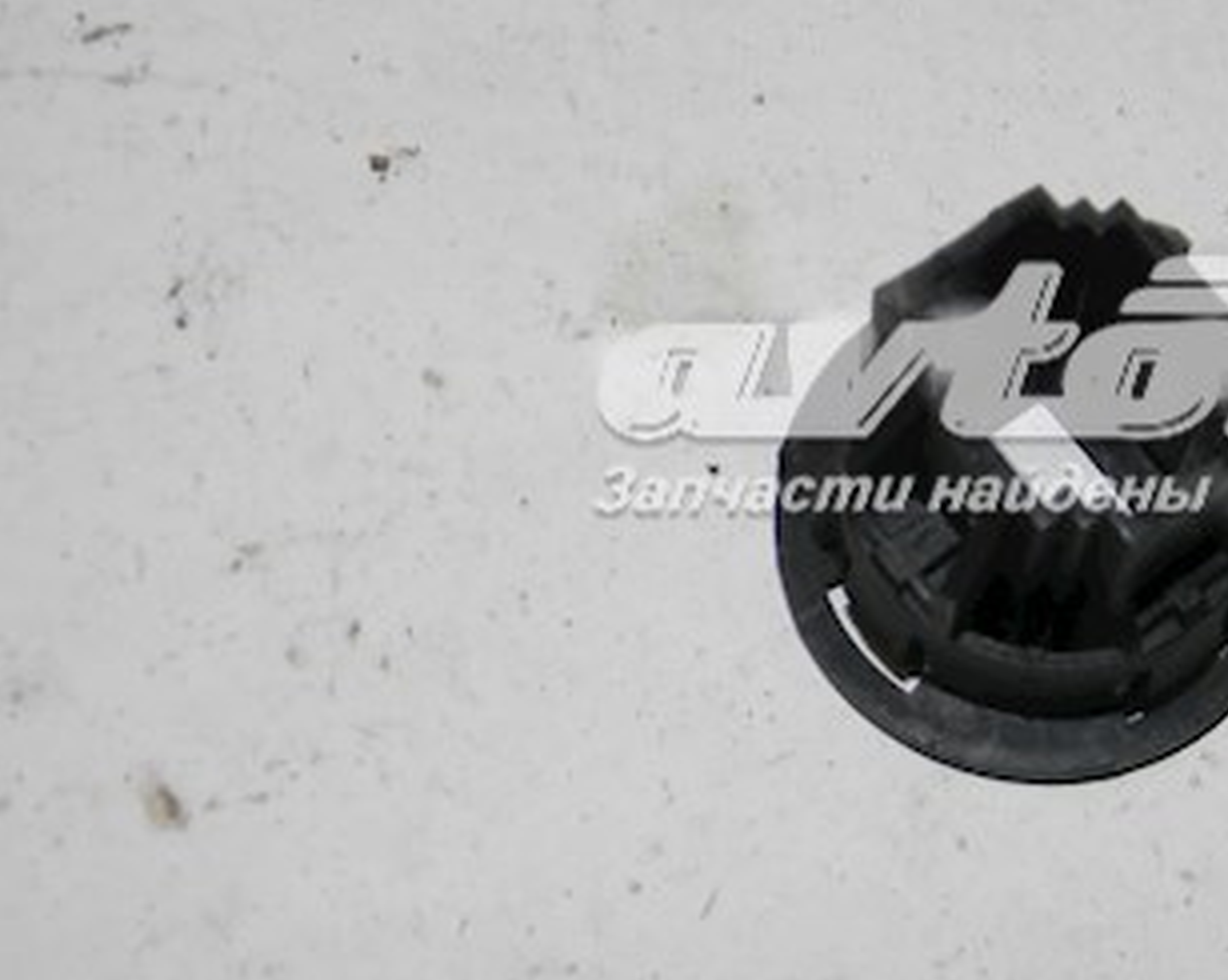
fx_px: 2070
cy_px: 376
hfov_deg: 31.8
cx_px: 1052
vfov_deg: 26.6
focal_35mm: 57
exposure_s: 1/29
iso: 86
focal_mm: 5
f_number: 7
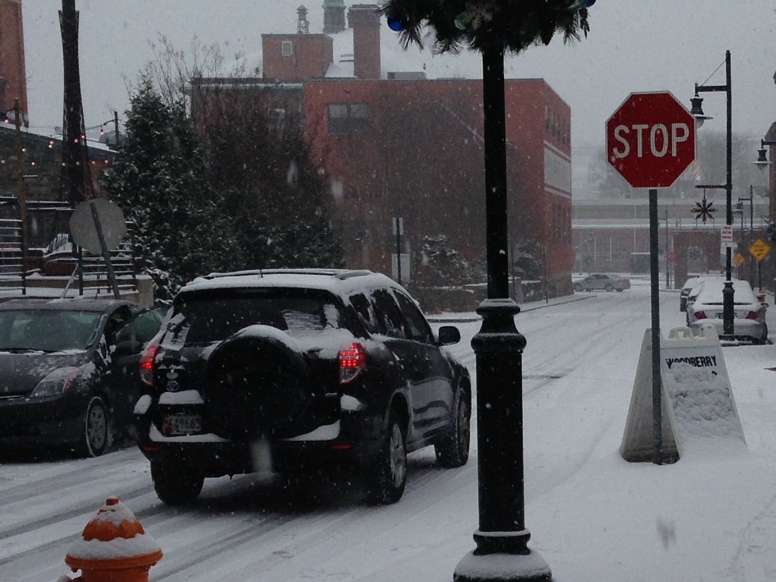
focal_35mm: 89
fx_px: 1996
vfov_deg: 16.6
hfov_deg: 21.8
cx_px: 608
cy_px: 377
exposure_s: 1/527
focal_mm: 4.12
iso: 50
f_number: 2.4
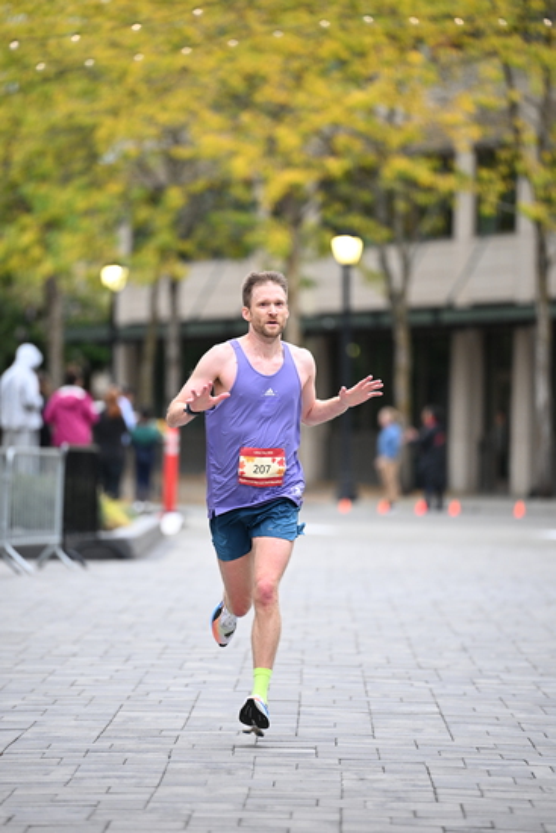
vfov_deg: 10.3
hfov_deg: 6.9
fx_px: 4630
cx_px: 278
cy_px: 416
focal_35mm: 200
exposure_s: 1/800
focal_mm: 200
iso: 1600
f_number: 2.8
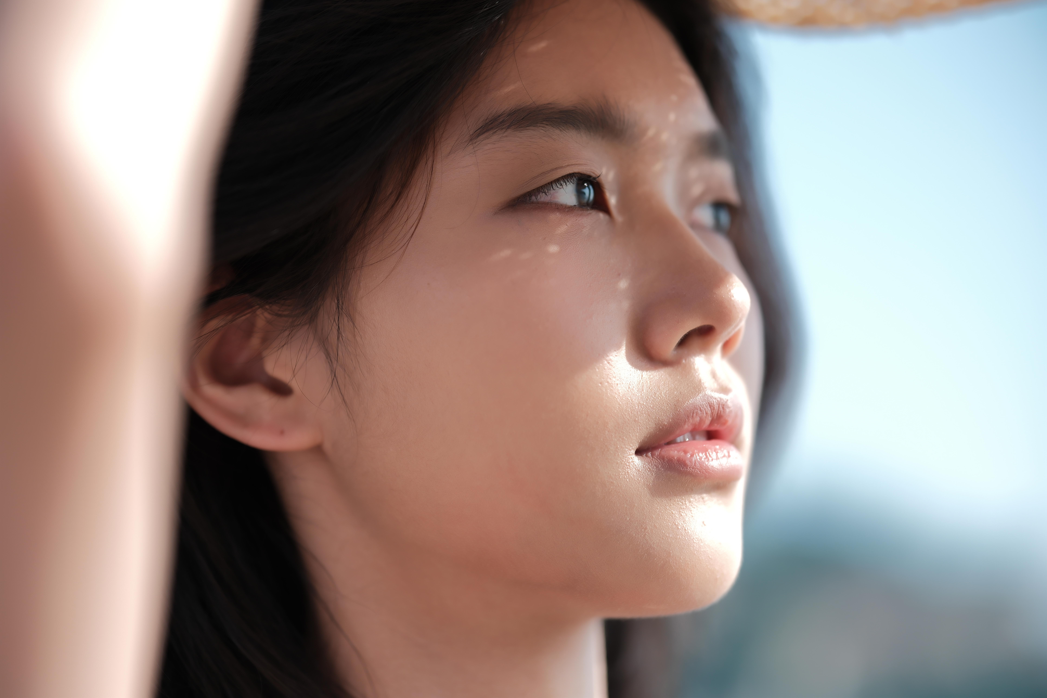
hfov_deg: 24.2
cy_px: 349
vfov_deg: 16.3
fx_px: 2443
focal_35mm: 84
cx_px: 524
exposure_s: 1/4000
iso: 100
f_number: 1.2
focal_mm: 56
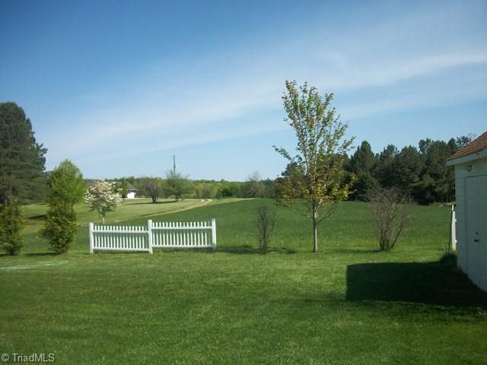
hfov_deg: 56.8
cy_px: 182
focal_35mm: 32
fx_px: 450
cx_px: 244
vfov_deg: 44.2
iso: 80
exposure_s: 1/160
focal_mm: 5.7
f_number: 8.8
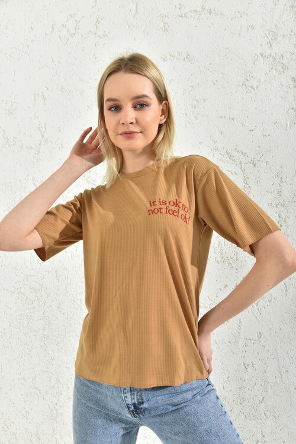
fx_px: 444
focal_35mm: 36
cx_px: 148
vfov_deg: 53.1
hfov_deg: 36.9
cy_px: 222
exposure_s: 1/160
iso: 100
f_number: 7.1
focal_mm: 36
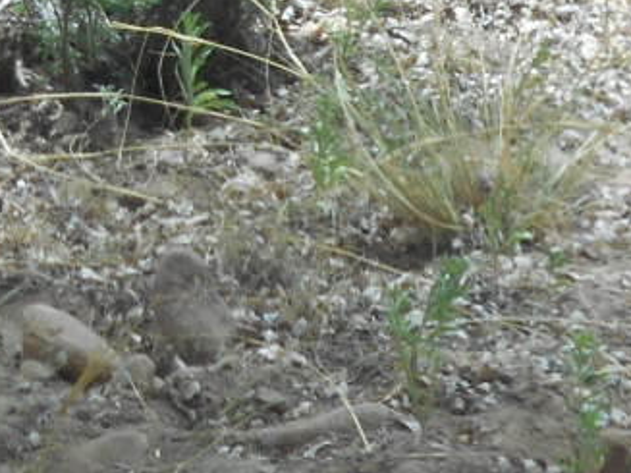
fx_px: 5795
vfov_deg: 4.6
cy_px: -529
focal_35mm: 318
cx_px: -826
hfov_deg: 6.0
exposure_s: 1/100
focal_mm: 11.6
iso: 80
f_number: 5.3
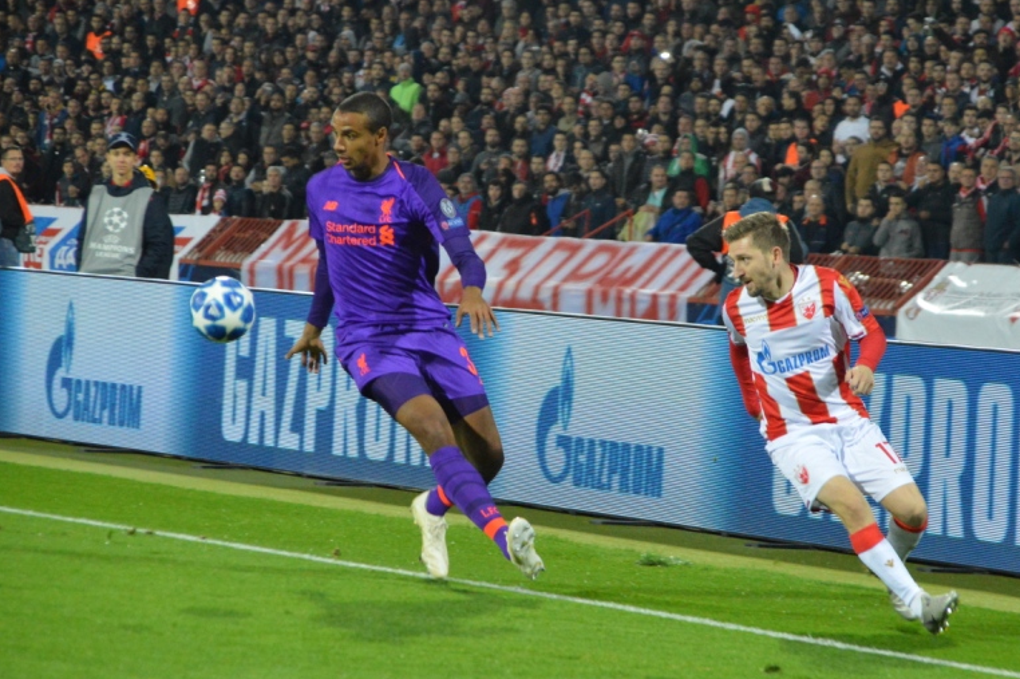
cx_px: 598
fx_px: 6965
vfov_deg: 5.6
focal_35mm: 246
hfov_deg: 8.4
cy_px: 327
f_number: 5.6
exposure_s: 1/320
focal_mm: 122
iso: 3200
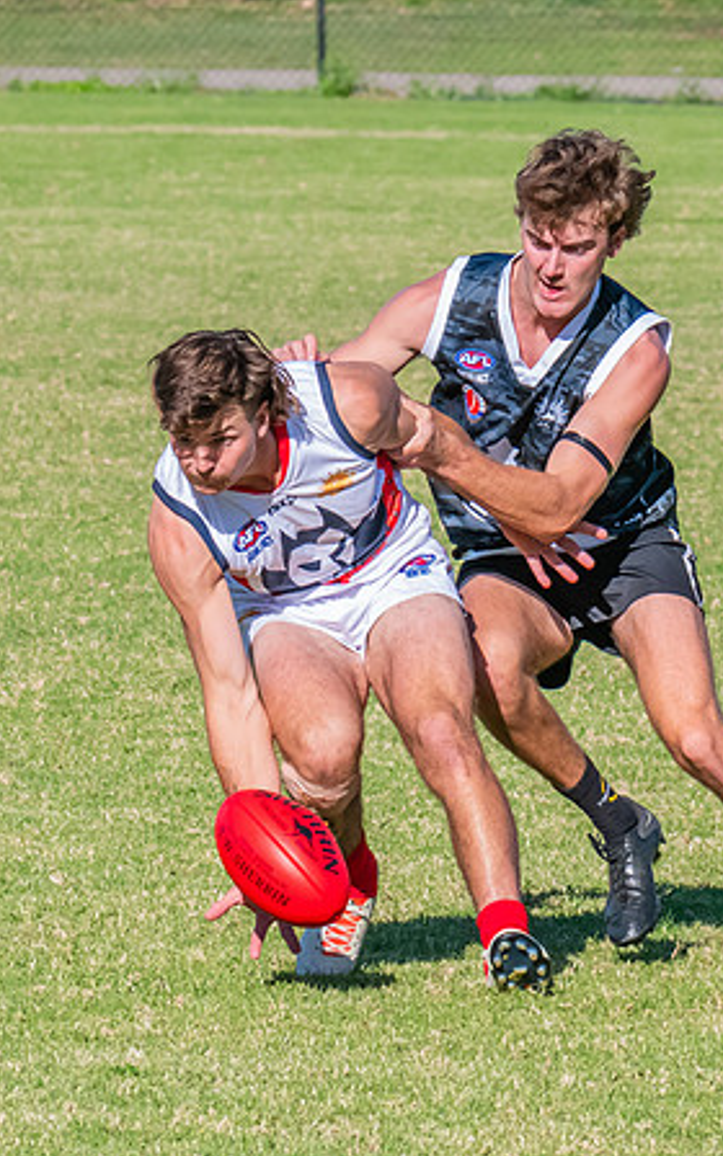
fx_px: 19168
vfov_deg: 3.5
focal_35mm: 608
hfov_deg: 2.2
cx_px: 232
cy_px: 505
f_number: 13
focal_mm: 240
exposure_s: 1/1600
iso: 1600
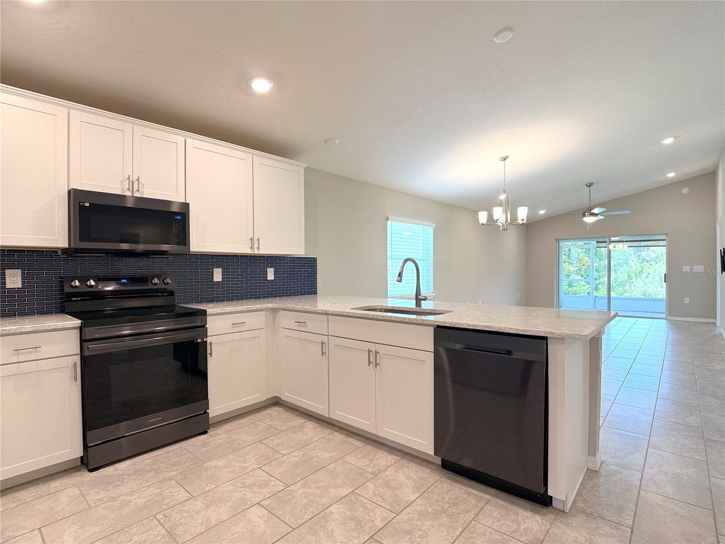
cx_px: 362
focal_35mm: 24
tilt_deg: -0.2
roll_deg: +0.2
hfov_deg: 71.6
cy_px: 272
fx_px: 503
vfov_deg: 56.8
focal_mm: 6.76
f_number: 1.78
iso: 160
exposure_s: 1/139
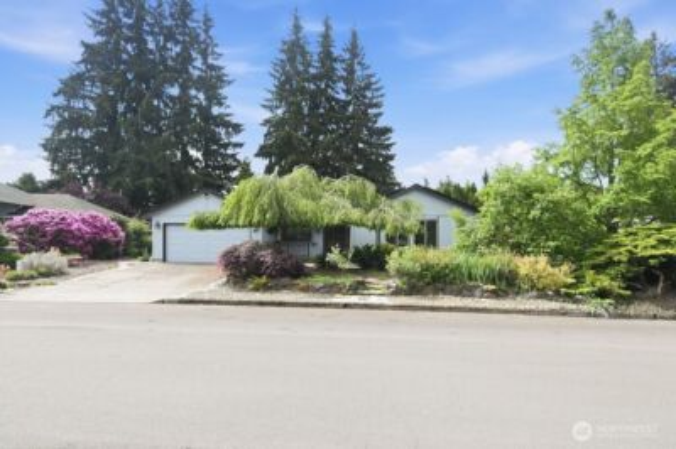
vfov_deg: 73.6
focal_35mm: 16
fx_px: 300
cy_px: 224
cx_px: 338
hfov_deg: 96.8
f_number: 10
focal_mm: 11
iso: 320
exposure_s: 1/100
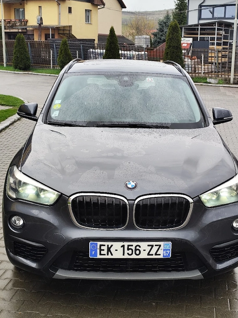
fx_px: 468
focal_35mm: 51
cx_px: 126
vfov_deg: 37.5
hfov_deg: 28.5
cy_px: 156
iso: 50
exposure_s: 1/294
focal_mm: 6.19
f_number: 1.65
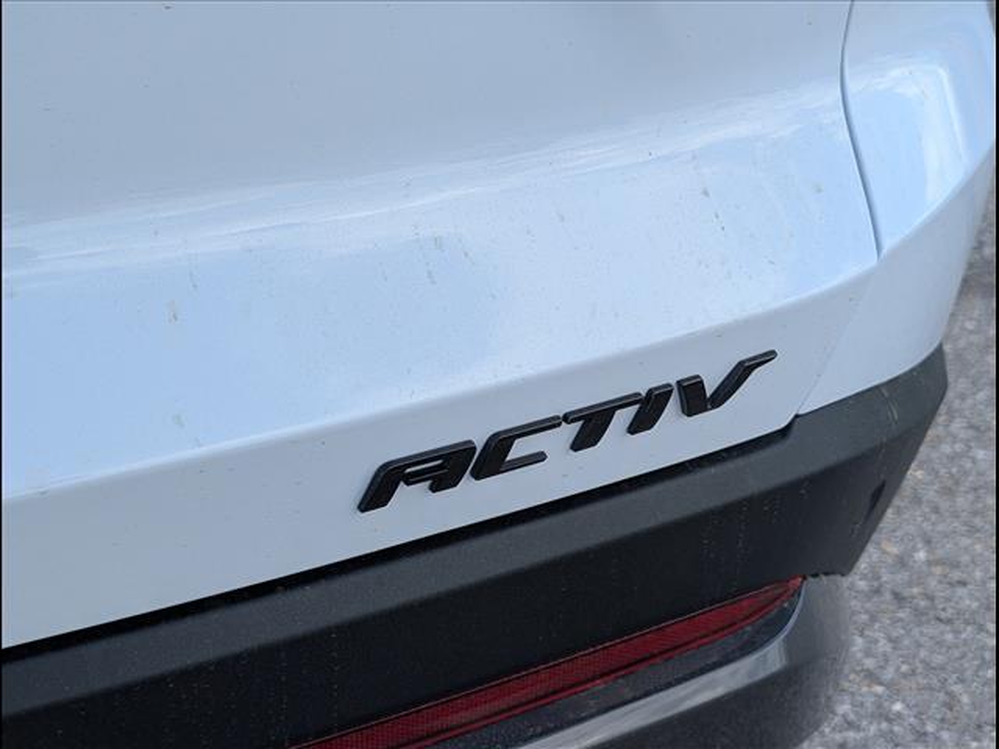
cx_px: 500
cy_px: 374
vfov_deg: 29.7
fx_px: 1414
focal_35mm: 49
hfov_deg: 38.9
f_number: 1.68
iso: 28
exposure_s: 1/417
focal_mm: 6.9
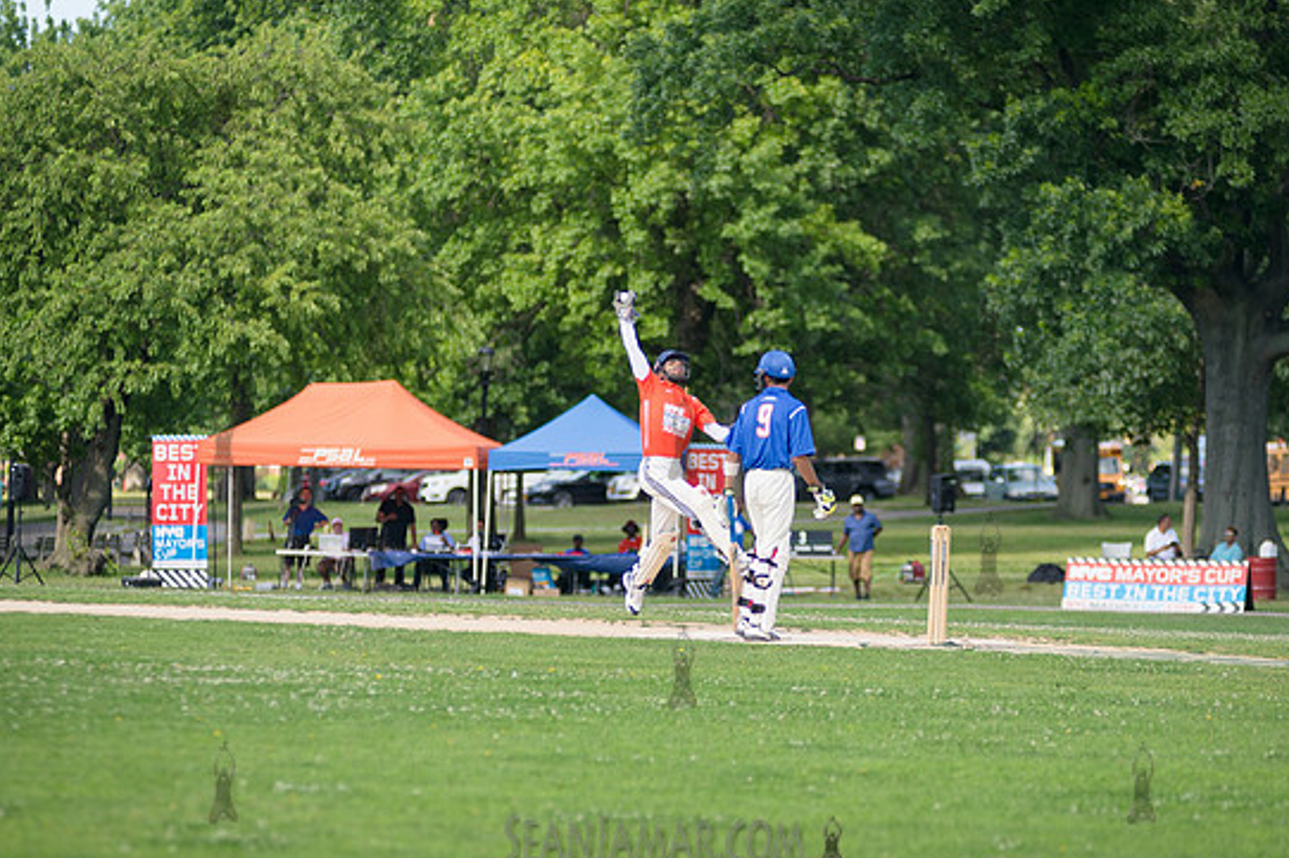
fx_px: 7302
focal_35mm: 204
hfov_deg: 10.1
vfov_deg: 6.7
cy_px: 457
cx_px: 682
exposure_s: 1/2000
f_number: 2.8
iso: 200
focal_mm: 155
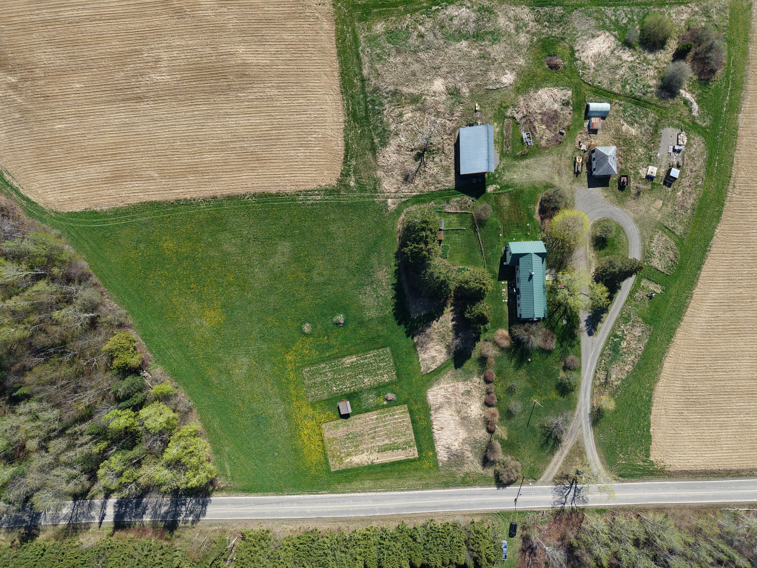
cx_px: 378
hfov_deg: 71.6
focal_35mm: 24
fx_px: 525
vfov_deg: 56.8
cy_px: 284
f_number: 1.8
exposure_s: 1/2000
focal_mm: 8.67
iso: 100
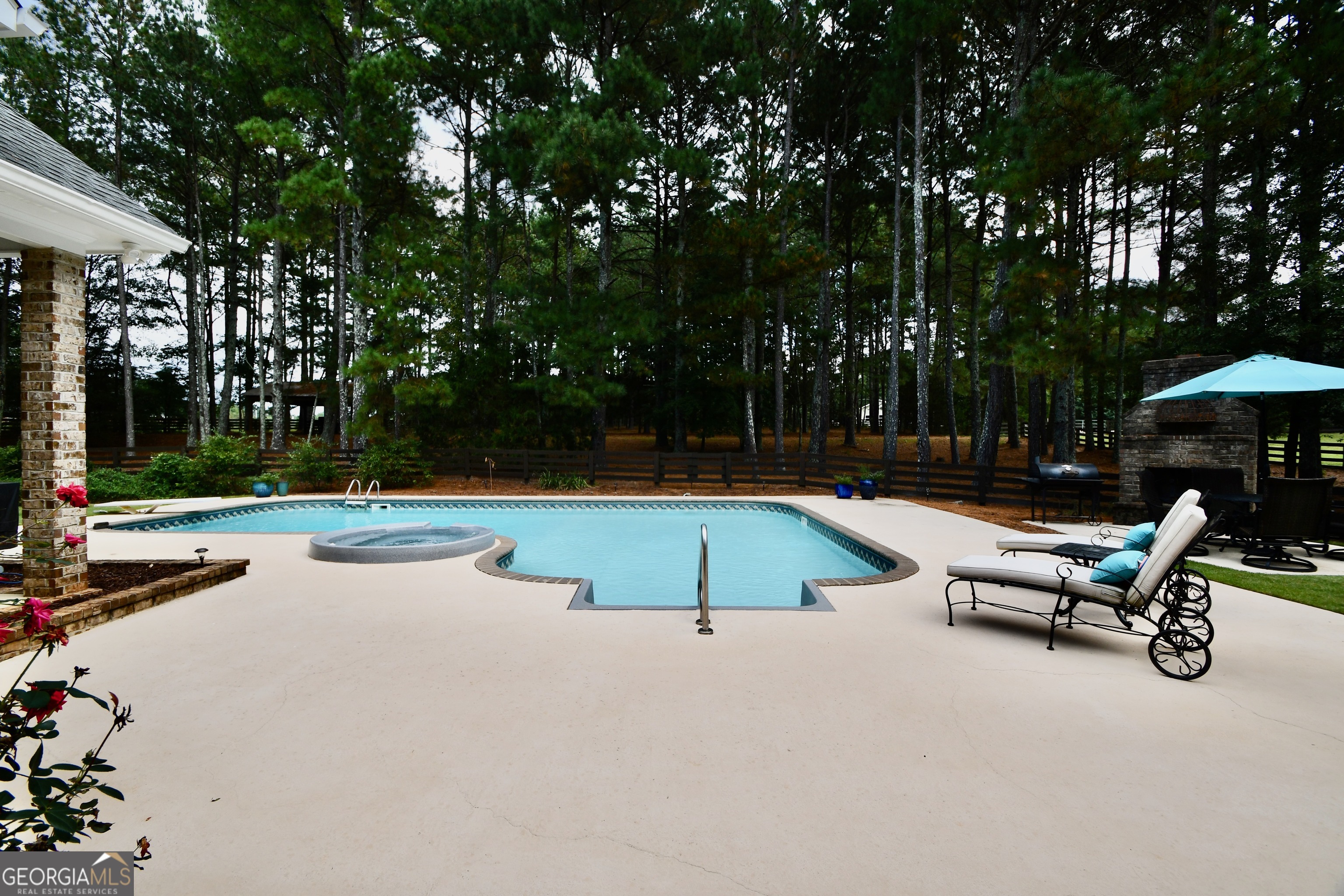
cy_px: 448
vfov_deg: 77.3
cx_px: 672
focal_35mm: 15
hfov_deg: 100.4
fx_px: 560
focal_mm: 10
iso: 200
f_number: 7.1
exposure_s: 1/250
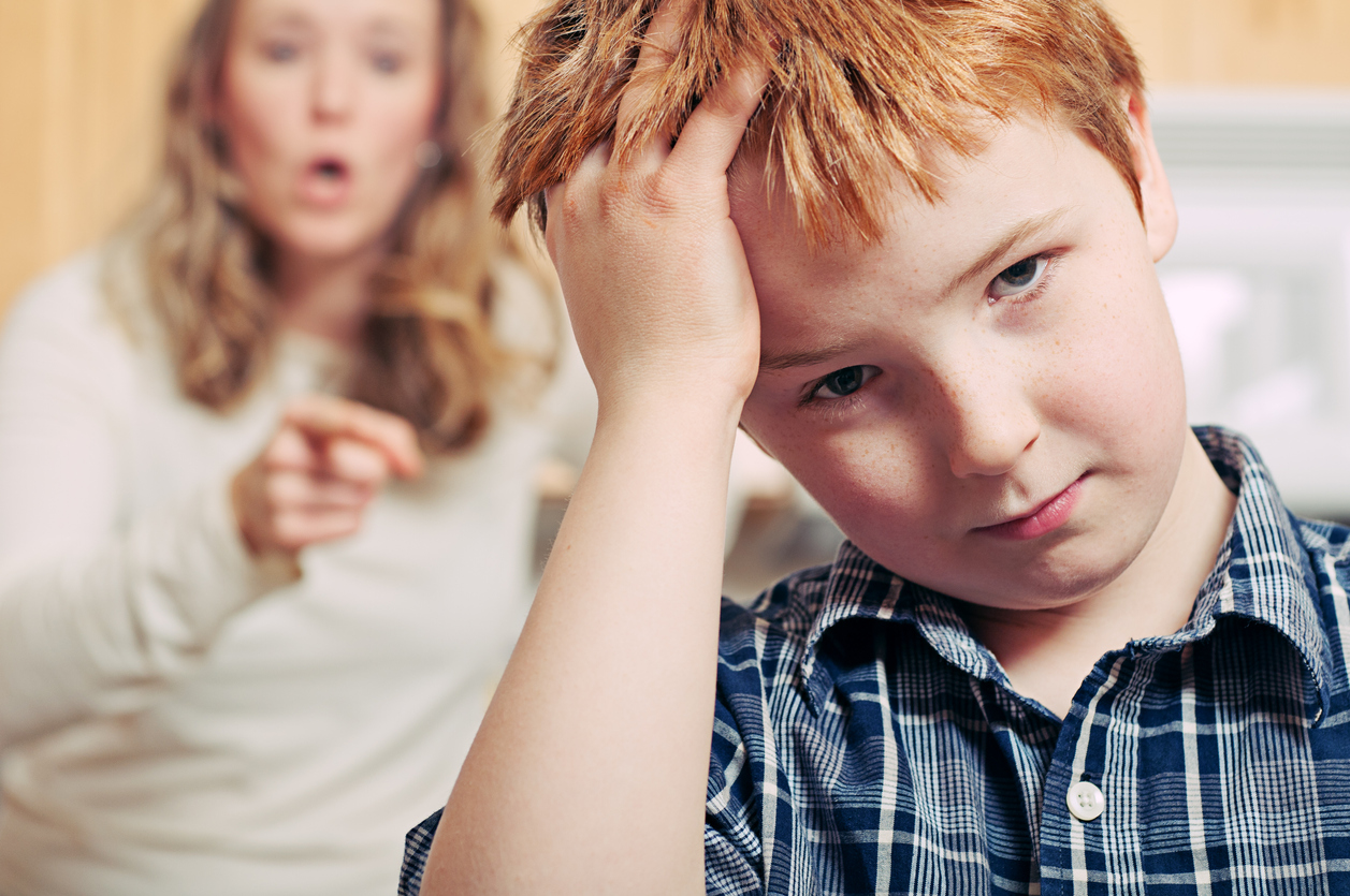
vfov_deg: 16.5
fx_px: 3090
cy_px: 448
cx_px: 675
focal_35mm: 82
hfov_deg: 24.6
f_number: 4
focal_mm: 55
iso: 100
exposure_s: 1/200
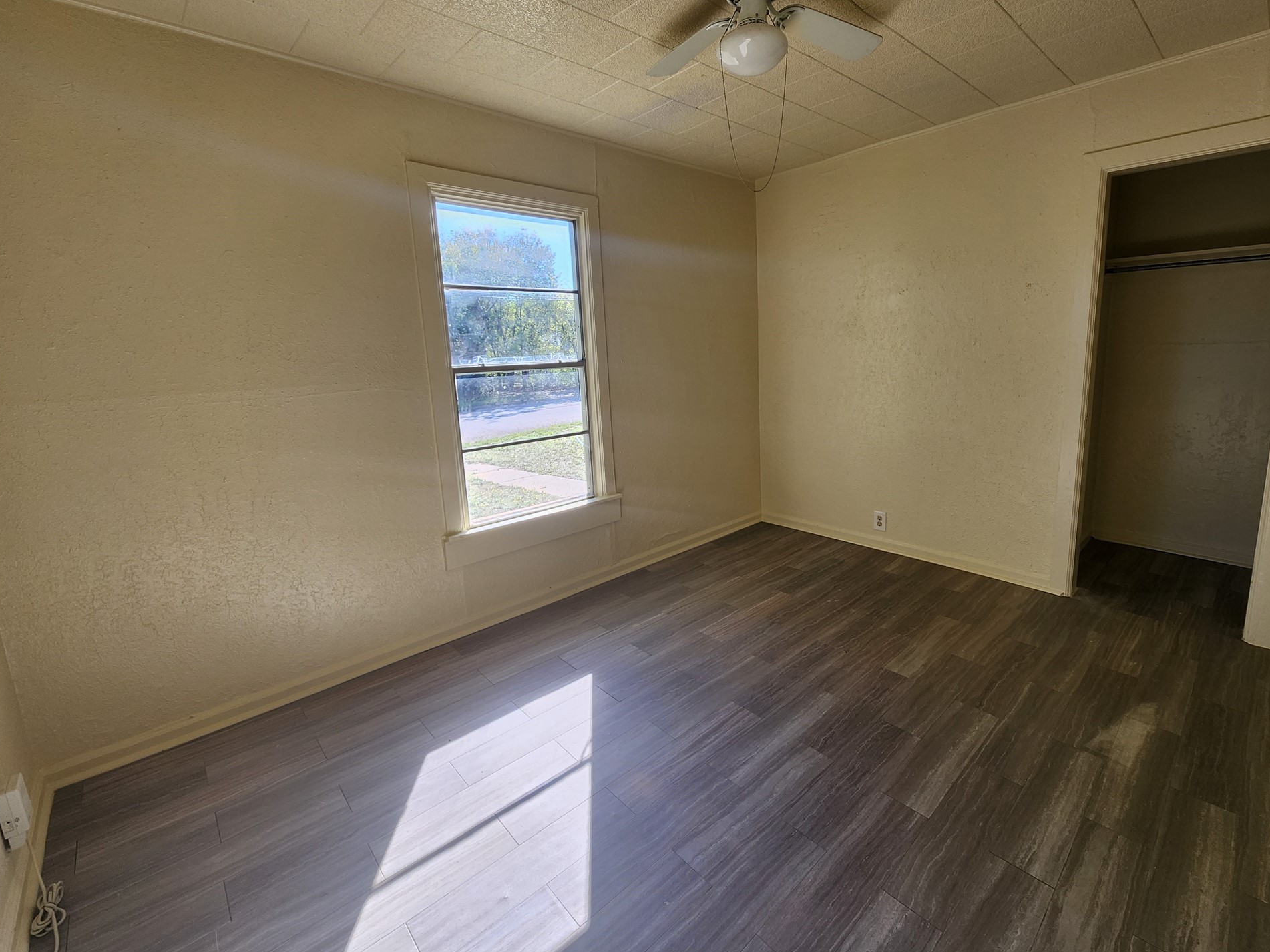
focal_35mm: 14
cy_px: 448
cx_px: 652
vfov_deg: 85.6
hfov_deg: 102.0
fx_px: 514
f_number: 2.2
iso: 50
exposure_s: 1/231
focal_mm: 2.2
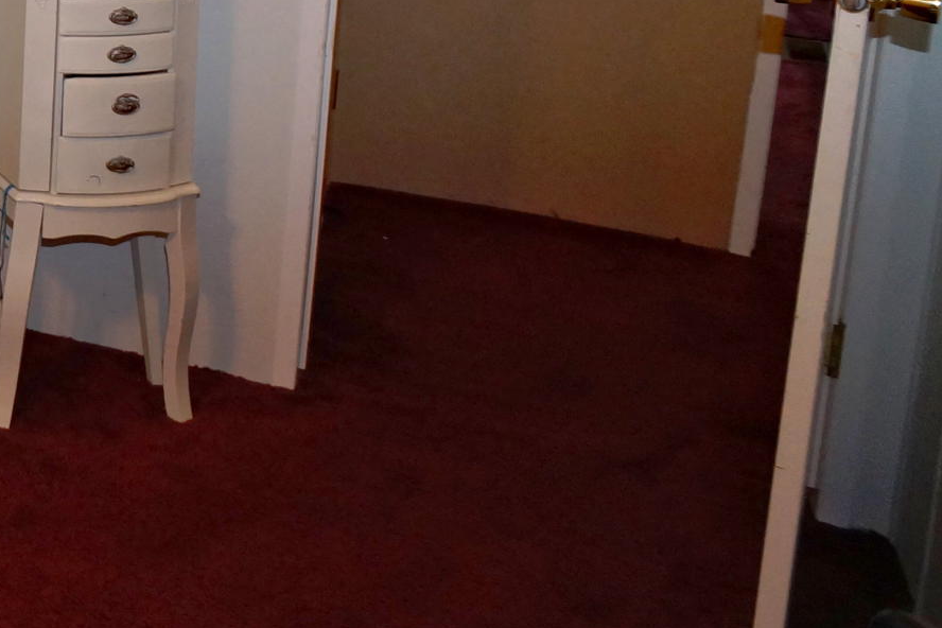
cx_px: -521
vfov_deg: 16.0
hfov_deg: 20.8
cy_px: -176
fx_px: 2119
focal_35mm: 81
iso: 500
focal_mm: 16
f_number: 4
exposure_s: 1/60
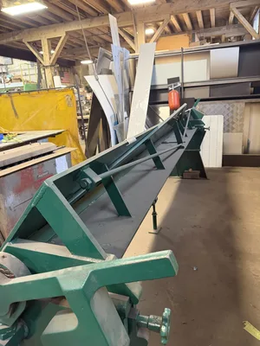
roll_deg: +3.3
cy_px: 173
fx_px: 240
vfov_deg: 71.6
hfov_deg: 56.8
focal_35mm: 24
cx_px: 130
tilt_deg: -16.9
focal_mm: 6.76
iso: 500
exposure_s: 1/60
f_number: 1.78
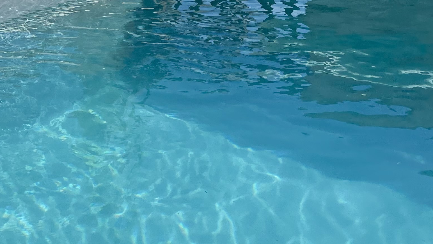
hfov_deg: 26.6
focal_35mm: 74
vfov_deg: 16.0
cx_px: -29
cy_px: 2
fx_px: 850
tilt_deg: -11.3
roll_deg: +3.4
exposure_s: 1/5814
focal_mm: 4.2
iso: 32
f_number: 1.6
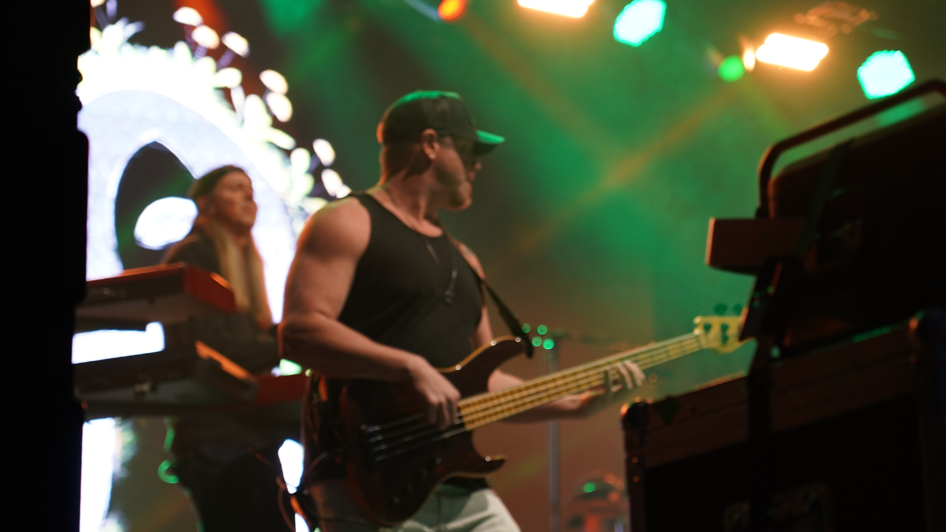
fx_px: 2784
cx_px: 476
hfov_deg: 19.3
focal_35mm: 111
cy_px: 277
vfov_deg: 10.9
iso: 1250
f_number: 4
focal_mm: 105
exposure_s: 1/160
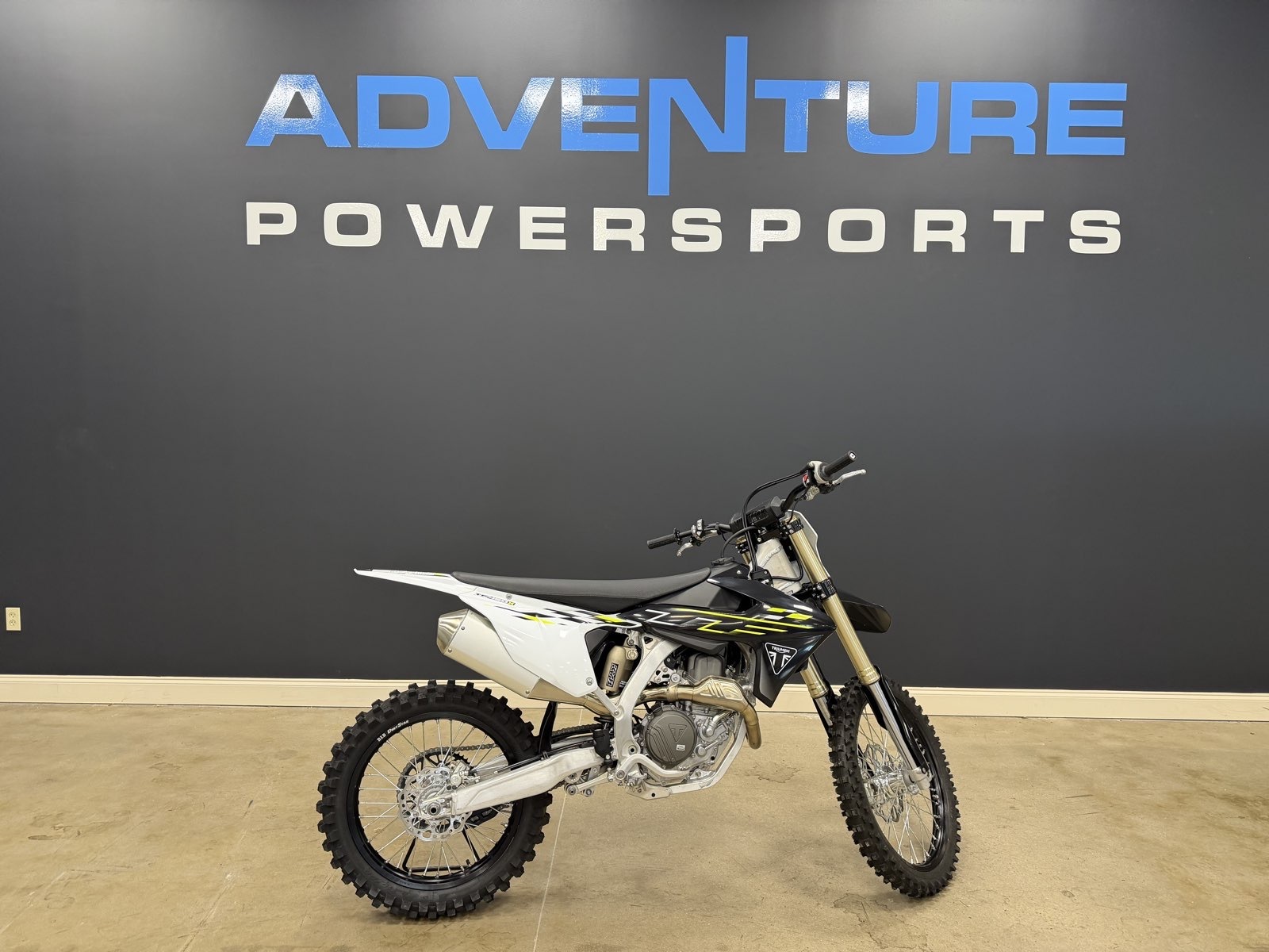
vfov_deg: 56.8
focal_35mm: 24
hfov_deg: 71.6
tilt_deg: -3.1
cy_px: 476
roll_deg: -0.7
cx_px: 634
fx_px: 880
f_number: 1.78
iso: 200
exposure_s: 1/60
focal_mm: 6.76
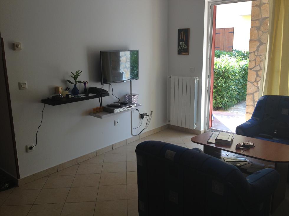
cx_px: 144
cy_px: 108
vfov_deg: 40.7
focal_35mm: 35
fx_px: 292
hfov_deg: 52.6
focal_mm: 4.28
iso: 50
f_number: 2.4
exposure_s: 1/141
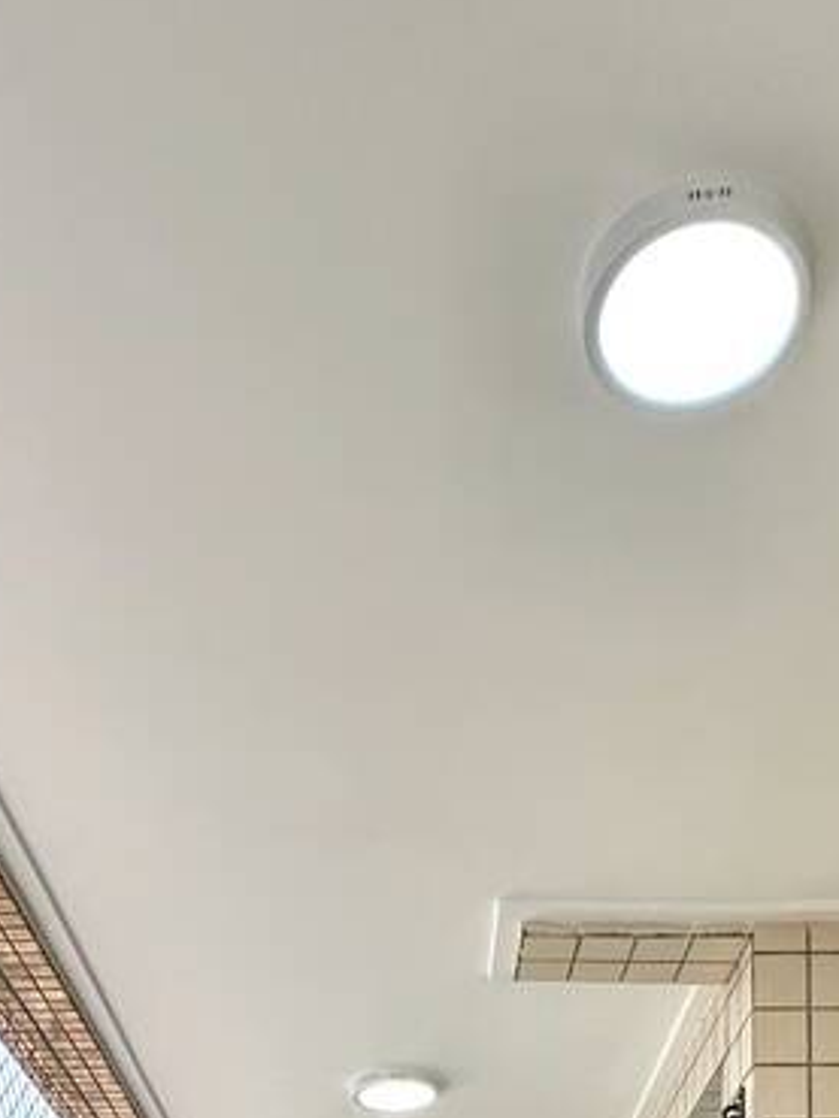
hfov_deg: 34.9
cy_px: 1612
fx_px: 1324
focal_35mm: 41
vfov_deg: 30.1
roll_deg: +1.5
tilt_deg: +1.5
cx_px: 309
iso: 40
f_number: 2.2
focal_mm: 2.22
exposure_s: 1/340
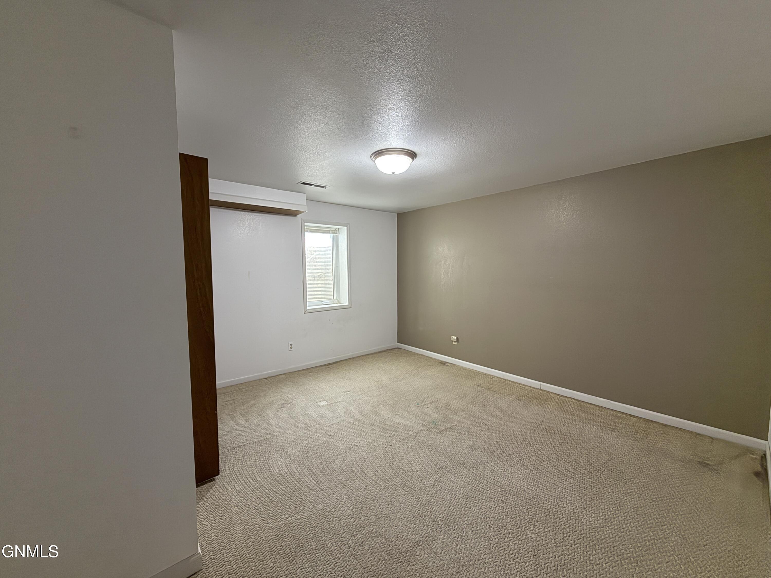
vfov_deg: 85.7
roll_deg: +0.8
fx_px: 312
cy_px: 289
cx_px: 386
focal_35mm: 14
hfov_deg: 102.1
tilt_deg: -2.9
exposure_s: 1/60
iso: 400
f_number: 2.2
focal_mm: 2.22
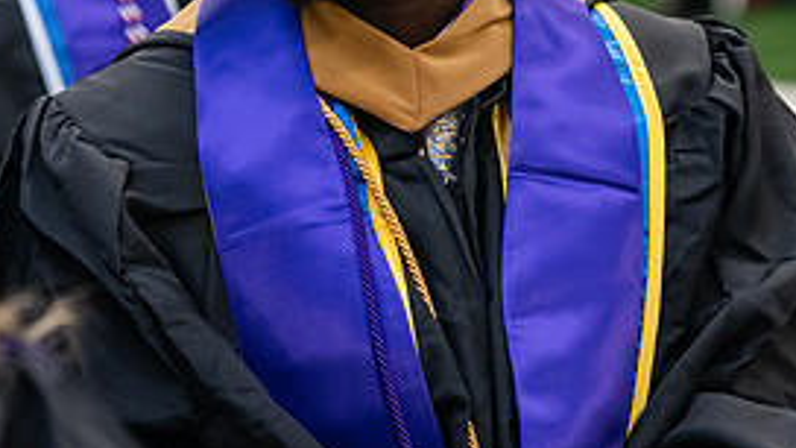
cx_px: 322
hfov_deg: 8.3
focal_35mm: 259
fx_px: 5467
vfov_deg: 4.7
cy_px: -69
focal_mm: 116
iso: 3200
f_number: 3.2
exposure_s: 1/200
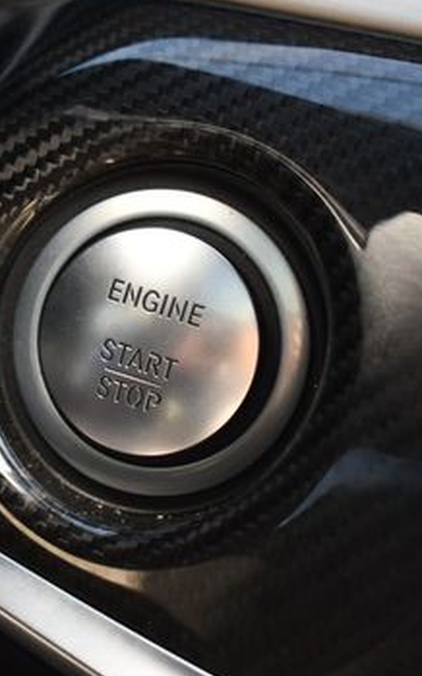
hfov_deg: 10.1
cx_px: 137
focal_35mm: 129
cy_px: 273
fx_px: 2375
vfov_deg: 16.2
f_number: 5.3
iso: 640
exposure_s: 1/250
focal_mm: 46
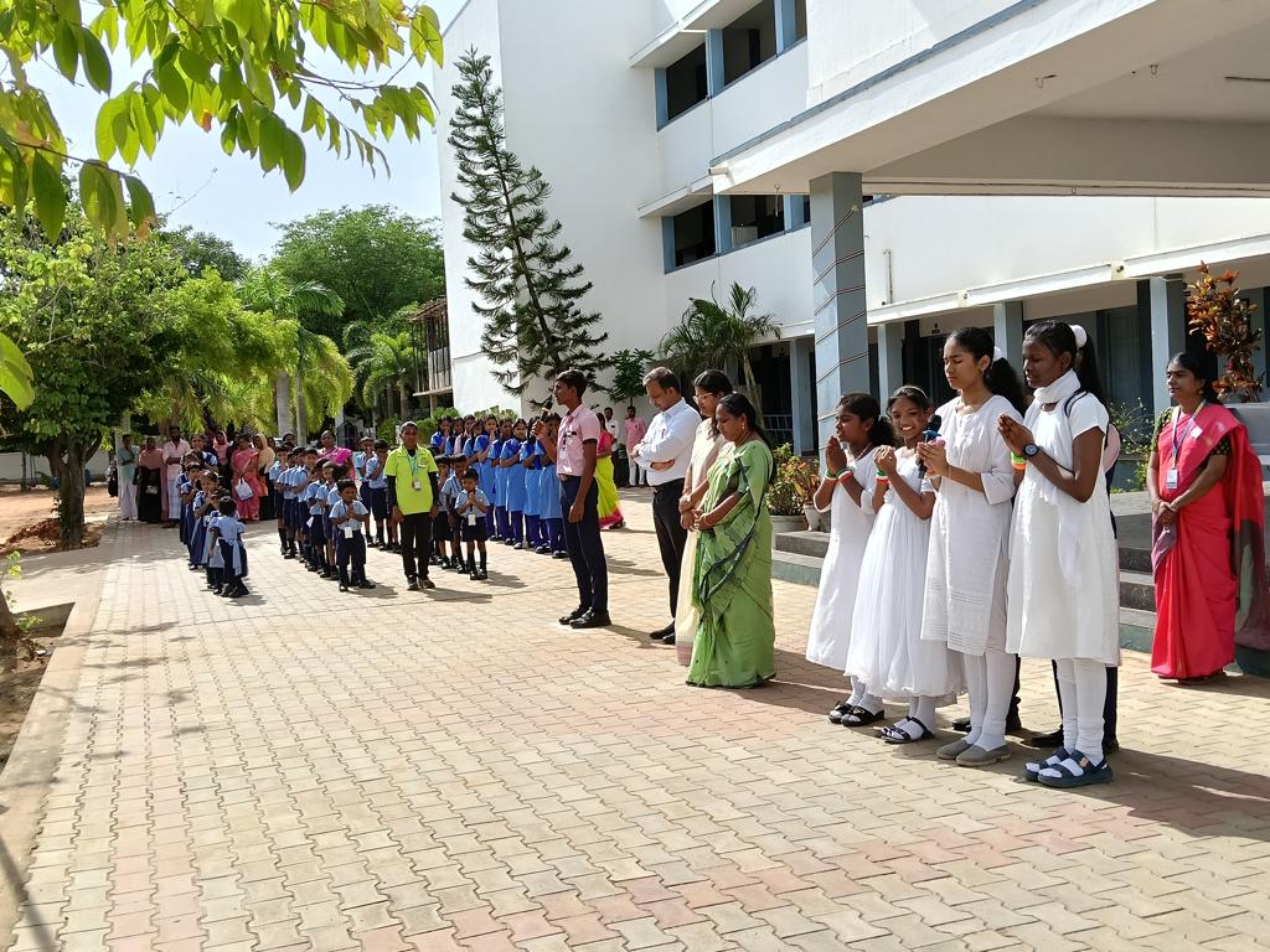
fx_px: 1284
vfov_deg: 40.7
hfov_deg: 52.6
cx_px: 635
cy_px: 476
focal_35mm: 35
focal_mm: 3.98
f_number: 1.8
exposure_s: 1/429
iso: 64
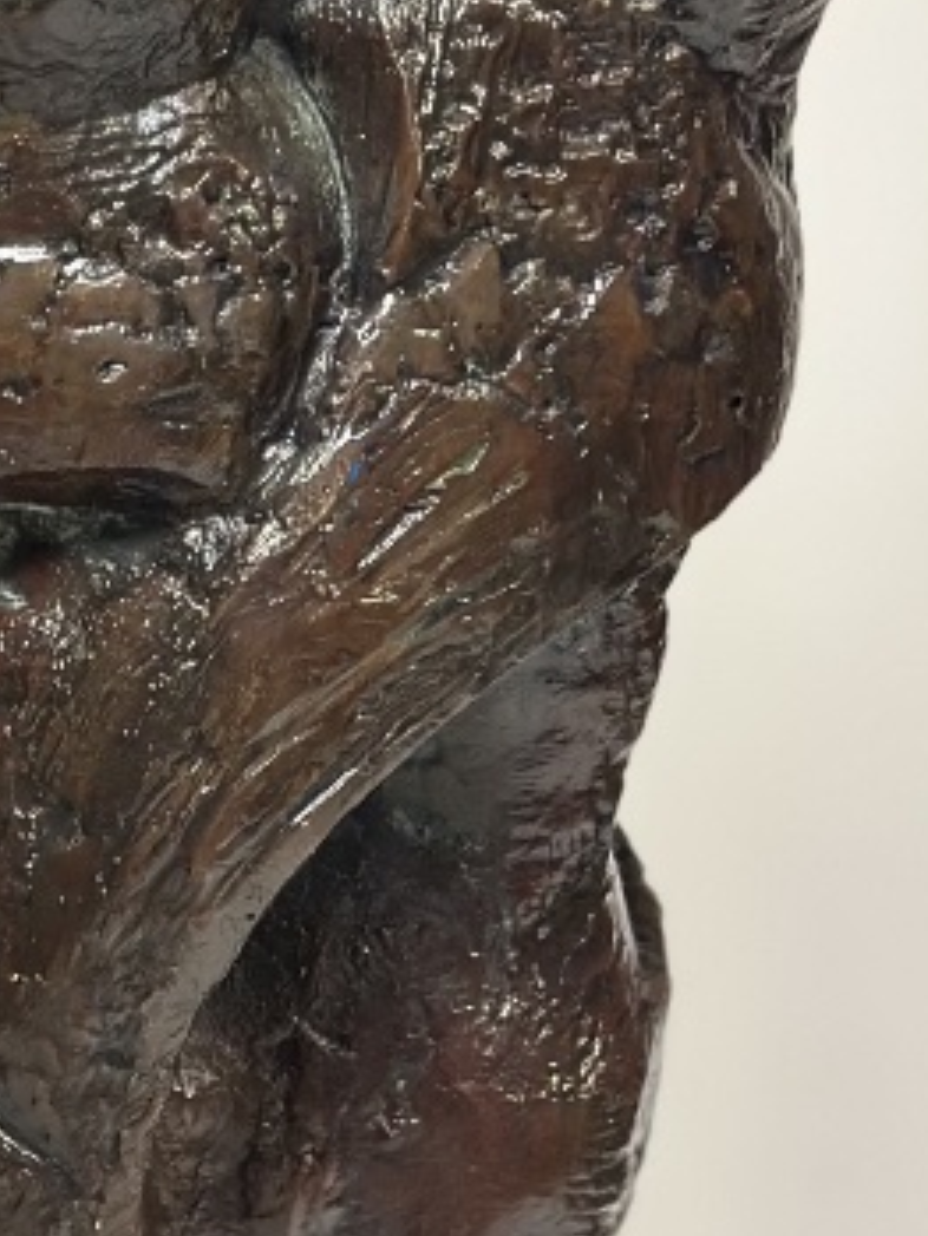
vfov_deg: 11.9
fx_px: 5894
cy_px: 967
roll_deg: +2.9
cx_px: -60
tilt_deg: -19.4
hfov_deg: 8.9
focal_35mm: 165
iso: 160
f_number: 1.78
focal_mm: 6.86
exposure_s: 1/50
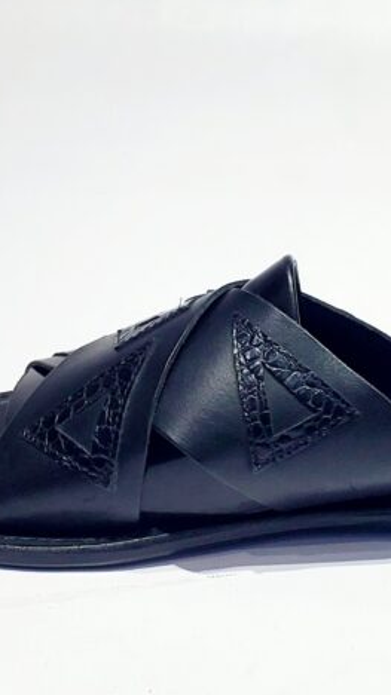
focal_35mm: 46
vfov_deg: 43.5
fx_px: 848
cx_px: 222
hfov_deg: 25.9
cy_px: 502
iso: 64
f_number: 2.4
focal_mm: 4.3
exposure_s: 1/100
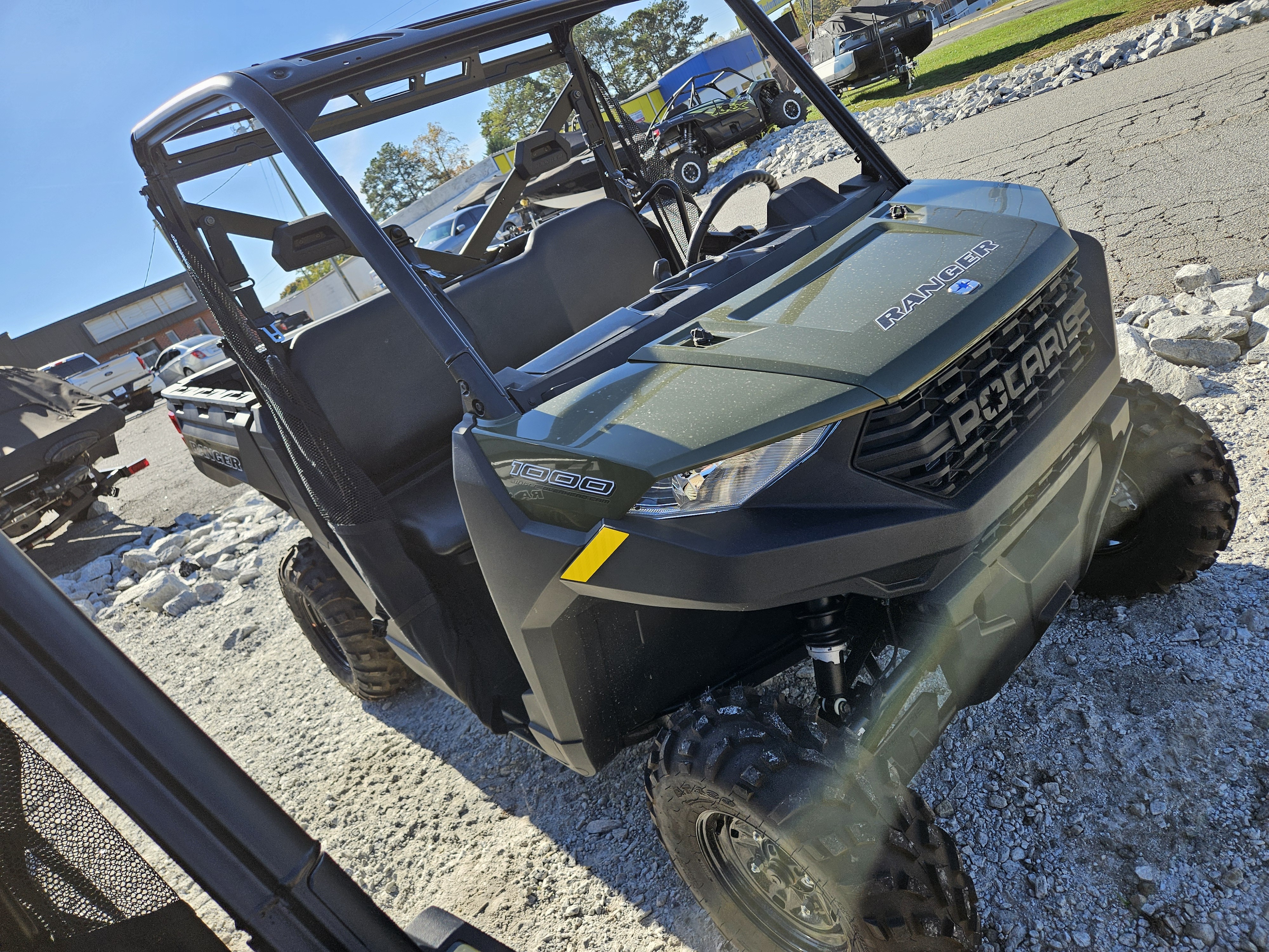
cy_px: 476
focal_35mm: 23
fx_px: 843
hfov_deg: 73.9
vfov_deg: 58.9
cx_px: 634
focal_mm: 5.4
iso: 25
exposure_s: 1/866
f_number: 1.8
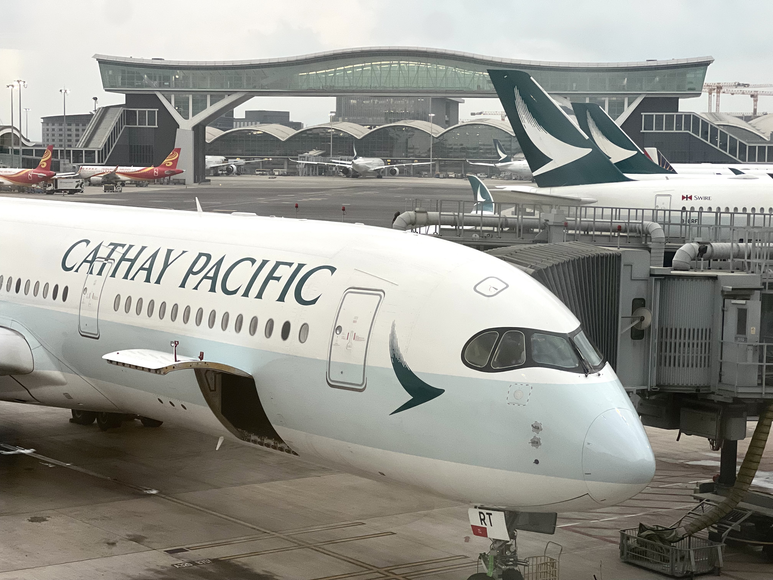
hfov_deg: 25.3
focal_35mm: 77
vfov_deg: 19.1
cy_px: 290
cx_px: 386
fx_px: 1719
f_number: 2.8
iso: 250
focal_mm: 9
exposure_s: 1/81
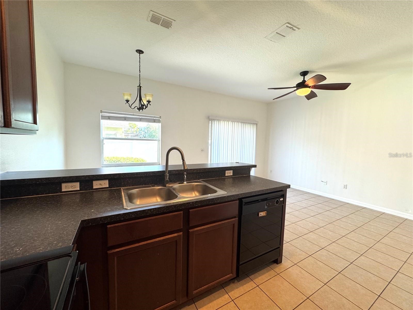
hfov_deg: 102.1
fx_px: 167
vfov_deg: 85.7
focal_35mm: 14
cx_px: 206
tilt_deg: -4.9
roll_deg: -1.8
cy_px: 155
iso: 160
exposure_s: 1/120
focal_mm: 2.22
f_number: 2.2
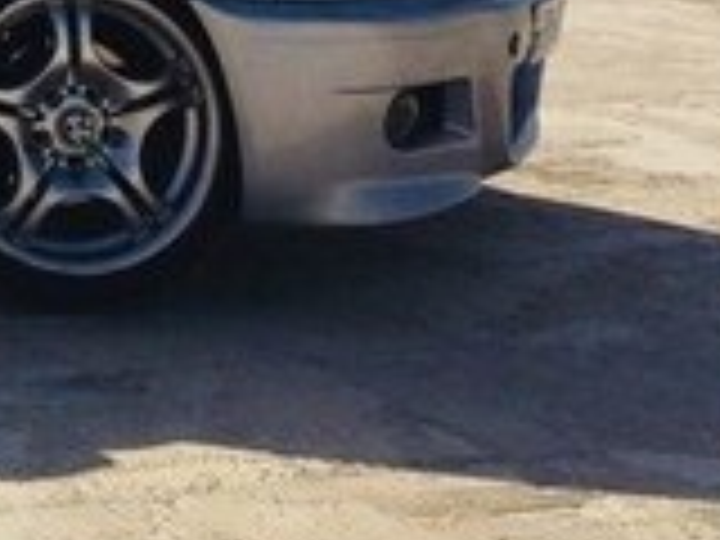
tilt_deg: -1.2
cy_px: -299
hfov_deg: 15.1
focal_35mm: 120
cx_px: -392
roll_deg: -2.2
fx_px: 2496
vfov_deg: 11.7
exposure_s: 1/5882
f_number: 2.2
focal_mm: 4.15
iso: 32
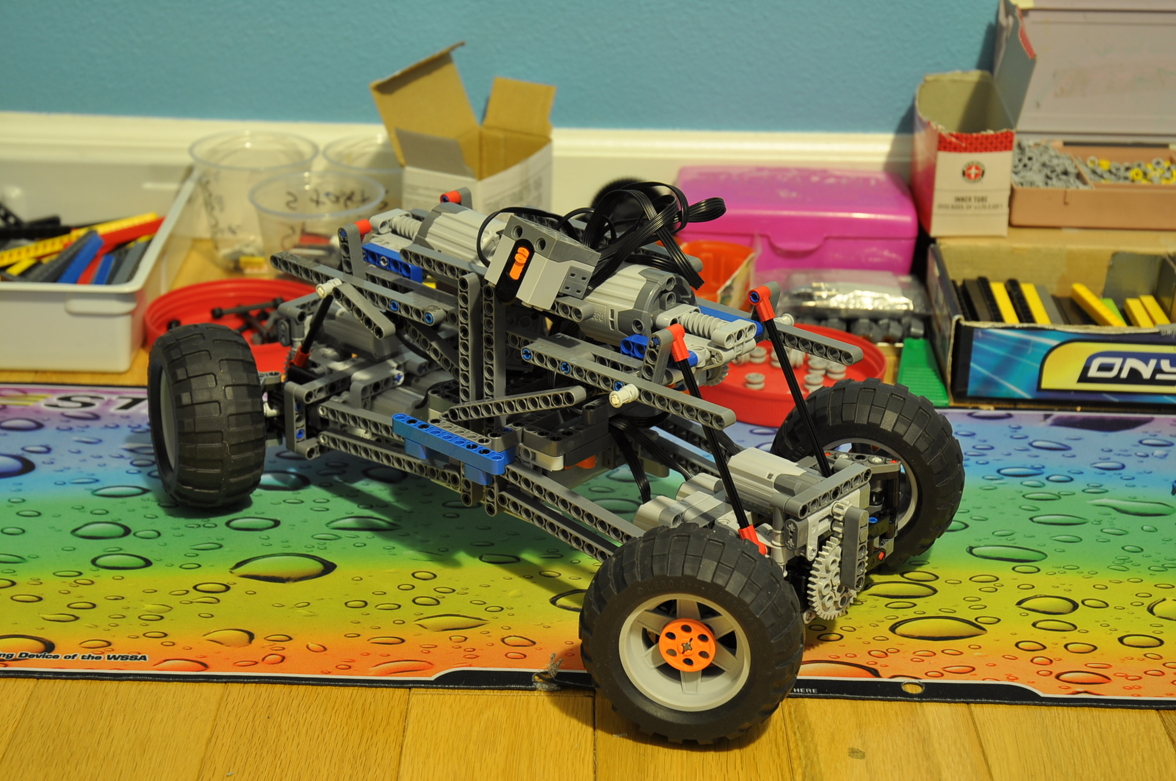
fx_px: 2251
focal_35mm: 69
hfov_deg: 29.3
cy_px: 390
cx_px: 588
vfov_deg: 19.7
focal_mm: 46
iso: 200
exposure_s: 1.3
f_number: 7.1
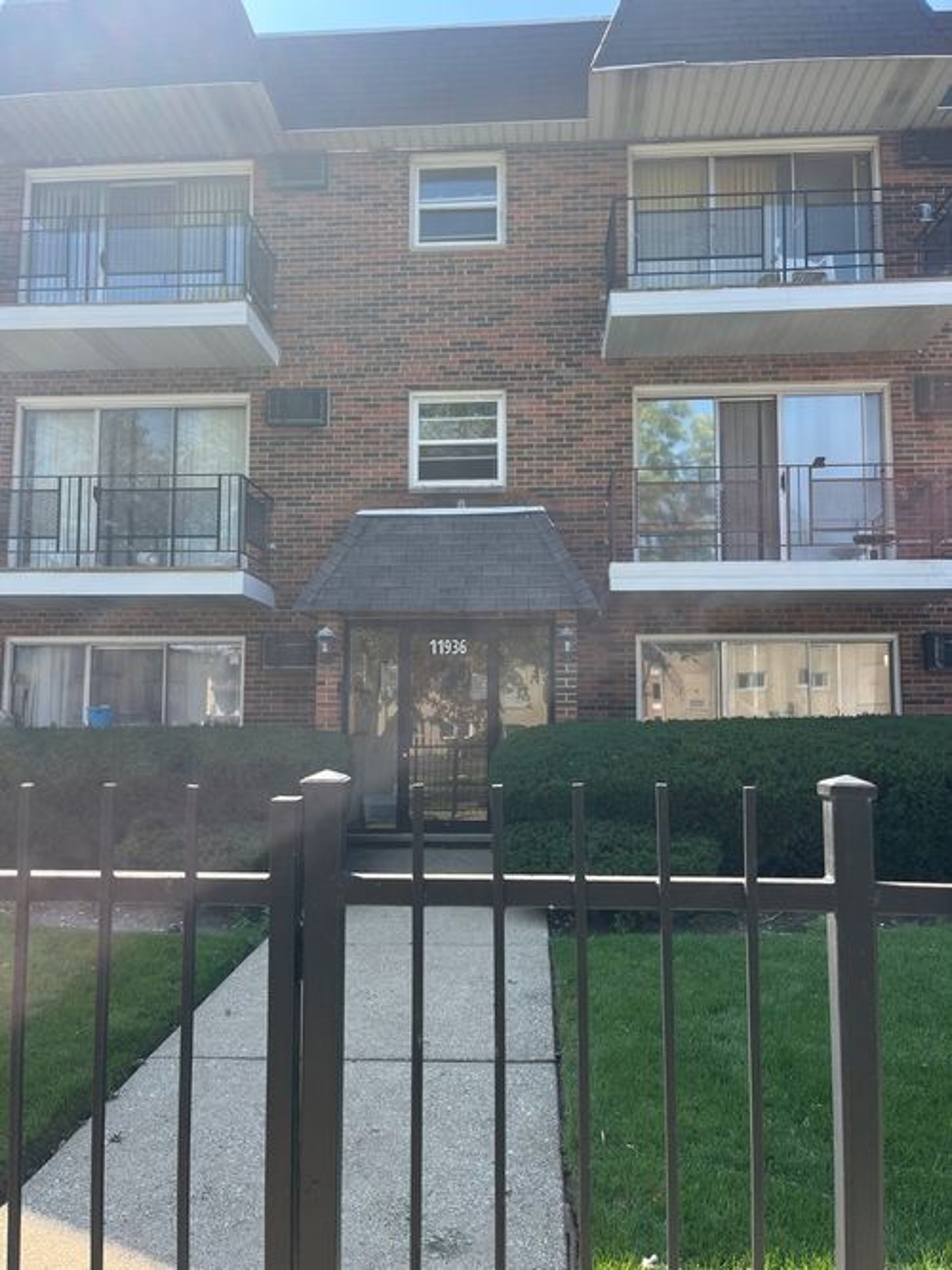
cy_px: 635
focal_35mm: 26
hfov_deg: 53.0
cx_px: 476
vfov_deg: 67.3
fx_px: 954
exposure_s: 1/1046
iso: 50
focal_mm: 5.1
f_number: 1.6
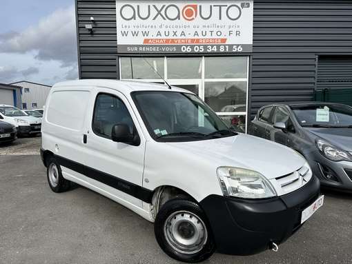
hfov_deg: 71.6
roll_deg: +0.7
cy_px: 132
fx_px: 244
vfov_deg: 56.9
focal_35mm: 24
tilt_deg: -6.4
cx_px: 176
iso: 80
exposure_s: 1/5000
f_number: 1.78
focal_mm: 6.86
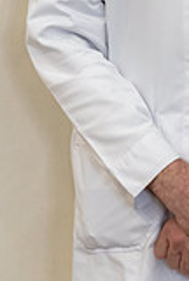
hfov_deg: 5.0
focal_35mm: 276
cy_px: -56
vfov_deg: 7.4
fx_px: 2164
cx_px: 180
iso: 5000
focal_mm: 99
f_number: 4
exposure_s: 1/80
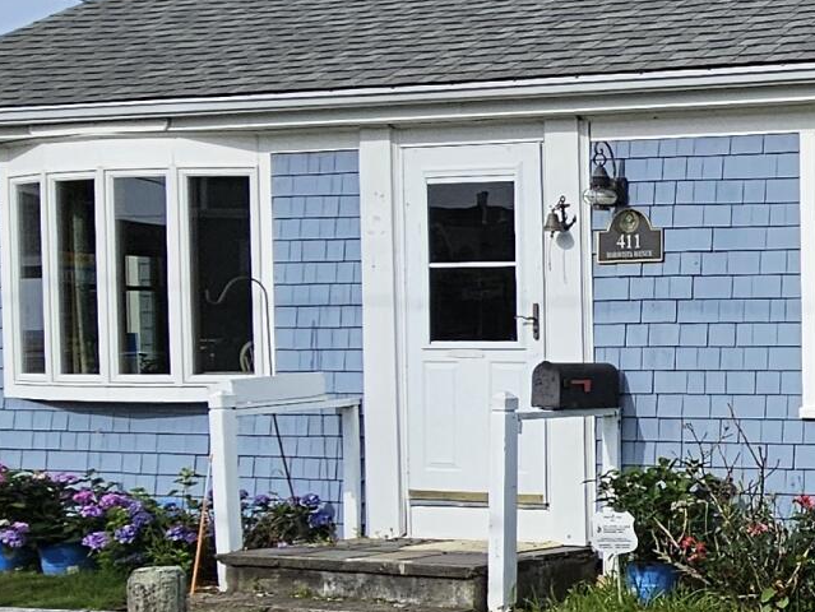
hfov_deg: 23.9
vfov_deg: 24.0
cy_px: 380
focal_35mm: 61
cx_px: 1273
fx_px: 1437
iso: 50
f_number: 2.2
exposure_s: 1/3220
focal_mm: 2.2
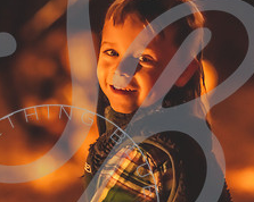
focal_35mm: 161
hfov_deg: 12.0
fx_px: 1209
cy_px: 124
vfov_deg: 9.6
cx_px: 105
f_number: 1.8
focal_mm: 85
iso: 4000
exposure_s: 1/160
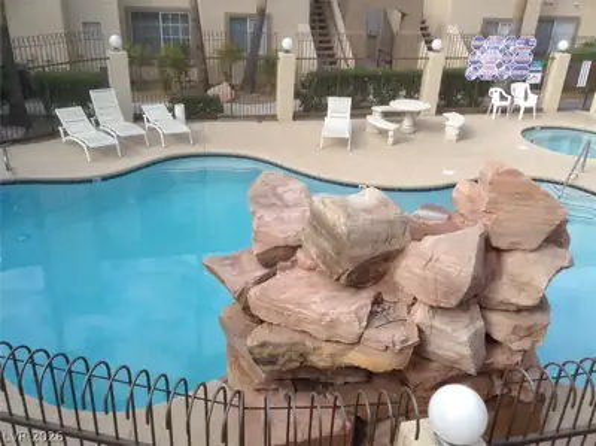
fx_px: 567
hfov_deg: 55.4
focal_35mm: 33
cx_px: 298
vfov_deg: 42.9
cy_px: 223
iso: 25
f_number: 2.4
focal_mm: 3.3
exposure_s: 1/698
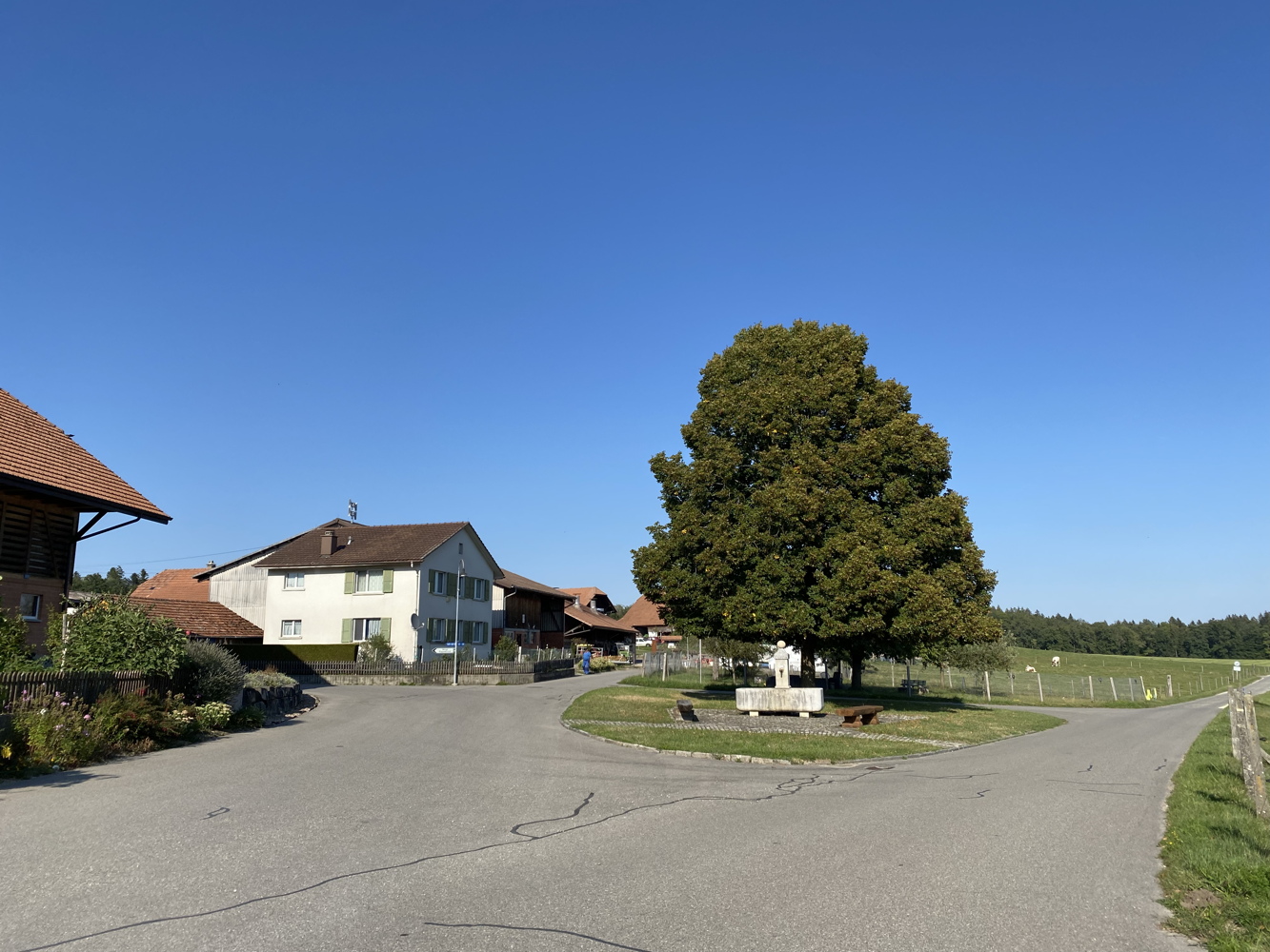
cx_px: 635
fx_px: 954
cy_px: 476
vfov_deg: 53.1
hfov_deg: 67.3
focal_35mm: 26
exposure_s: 1/2755
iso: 32
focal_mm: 4.25
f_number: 1.8
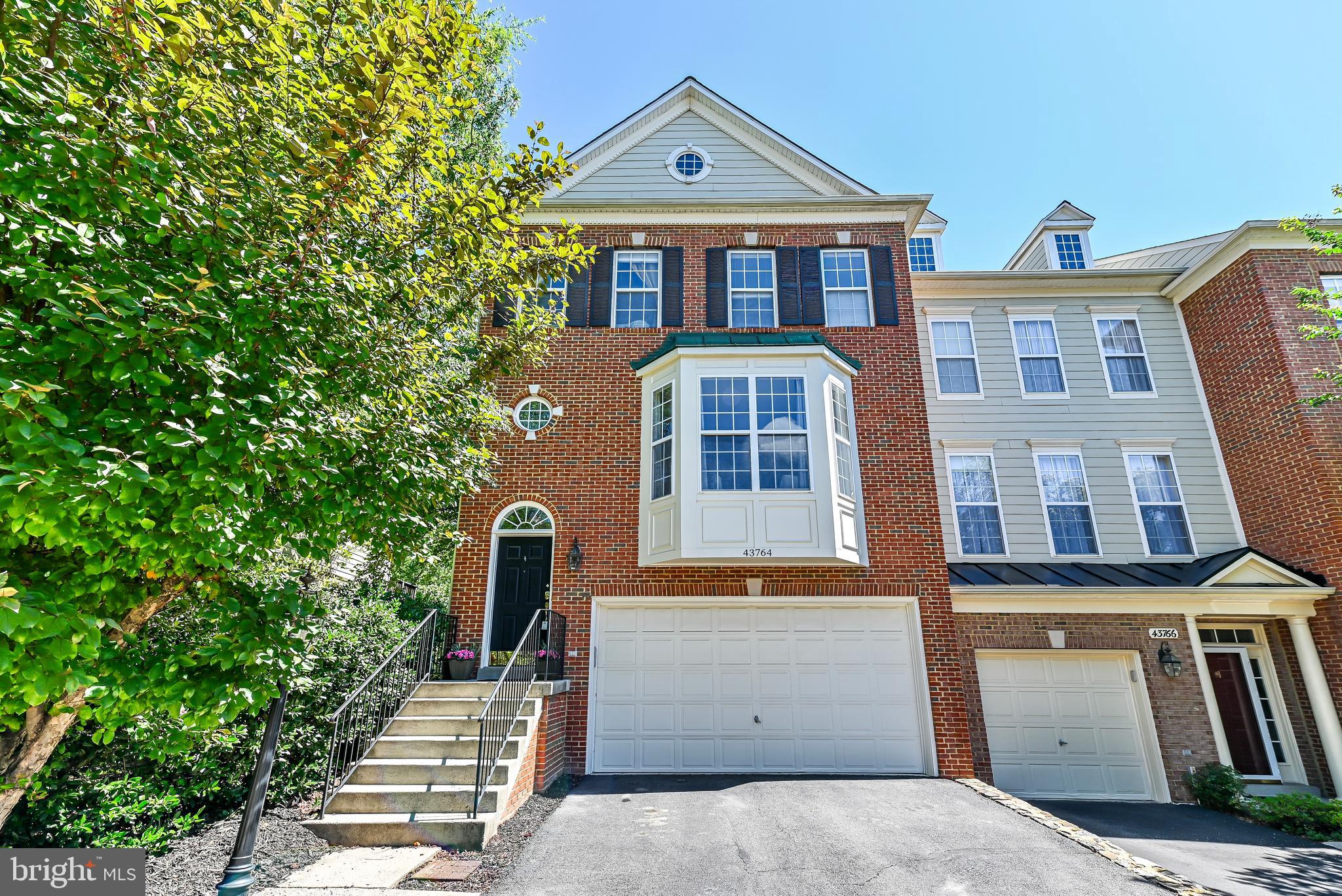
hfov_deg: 104.2
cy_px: 448
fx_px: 522
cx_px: 671
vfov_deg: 81.3
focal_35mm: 14
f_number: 6.3
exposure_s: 1/320
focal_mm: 14
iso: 100
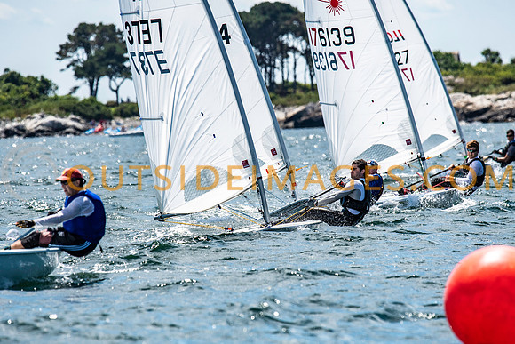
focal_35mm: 450
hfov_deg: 4.6
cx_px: 258
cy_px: 172
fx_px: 6439
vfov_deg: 3.1
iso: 400
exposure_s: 1/3200
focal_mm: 300
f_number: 5.6
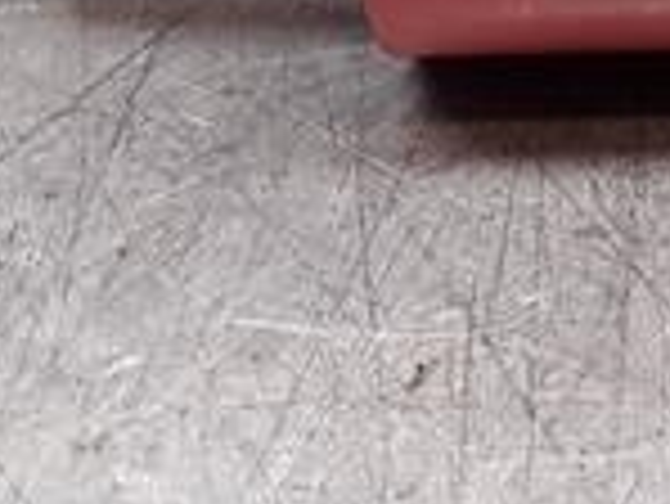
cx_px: 904
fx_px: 2324
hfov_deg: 15.5
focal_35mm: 120
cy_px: -310
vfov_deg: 11.7
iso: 50
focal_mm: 2.91
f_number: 1.9
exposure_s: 1/50
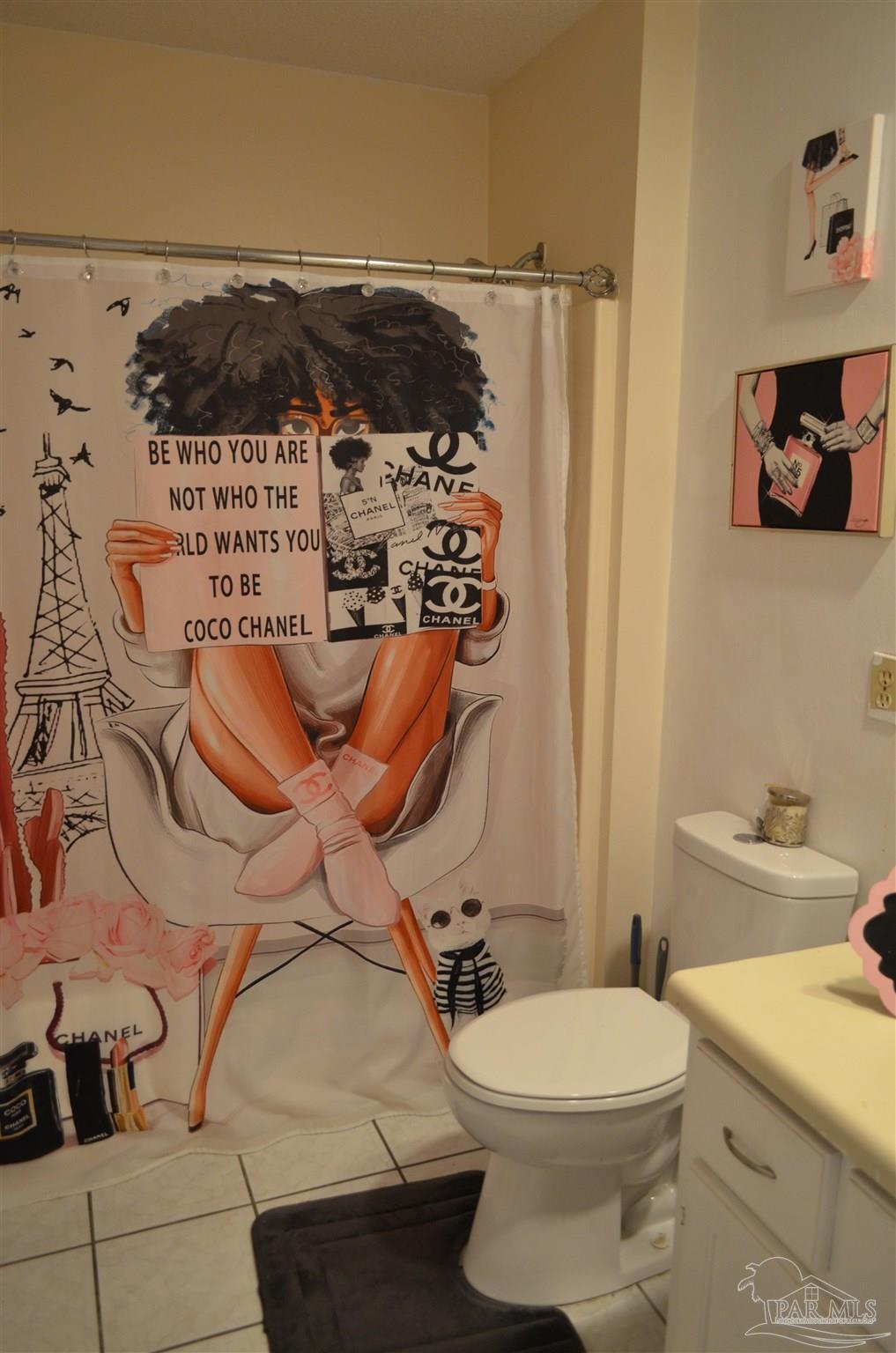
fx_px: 1013
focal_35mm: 27
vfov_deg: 67.5
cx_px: 448
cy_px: 676
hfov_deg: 47.7
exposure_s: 1/50
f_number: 3.5
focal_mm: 18
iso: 800
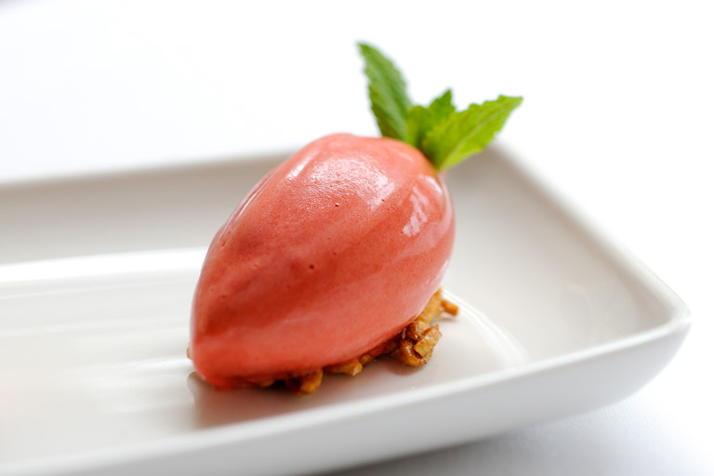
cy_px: 238
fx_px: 1686
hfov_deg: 23.9
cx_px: 357
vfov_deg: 16.1
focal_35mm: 85
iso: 640
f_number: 5.6
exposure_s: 1/125
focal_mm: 85
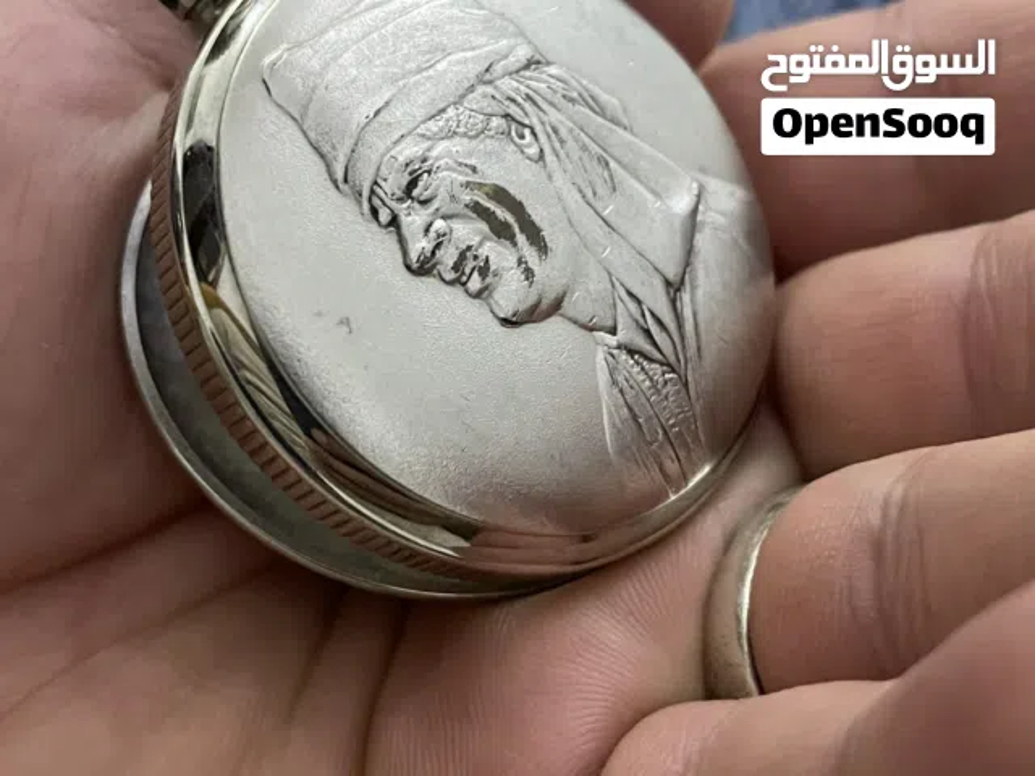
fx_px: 777
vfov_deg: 53.1
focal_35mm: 26
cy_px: 388
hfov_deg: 67.3
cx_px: 518
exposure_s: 1/33
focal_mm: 4.2
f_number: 1.6
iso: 640
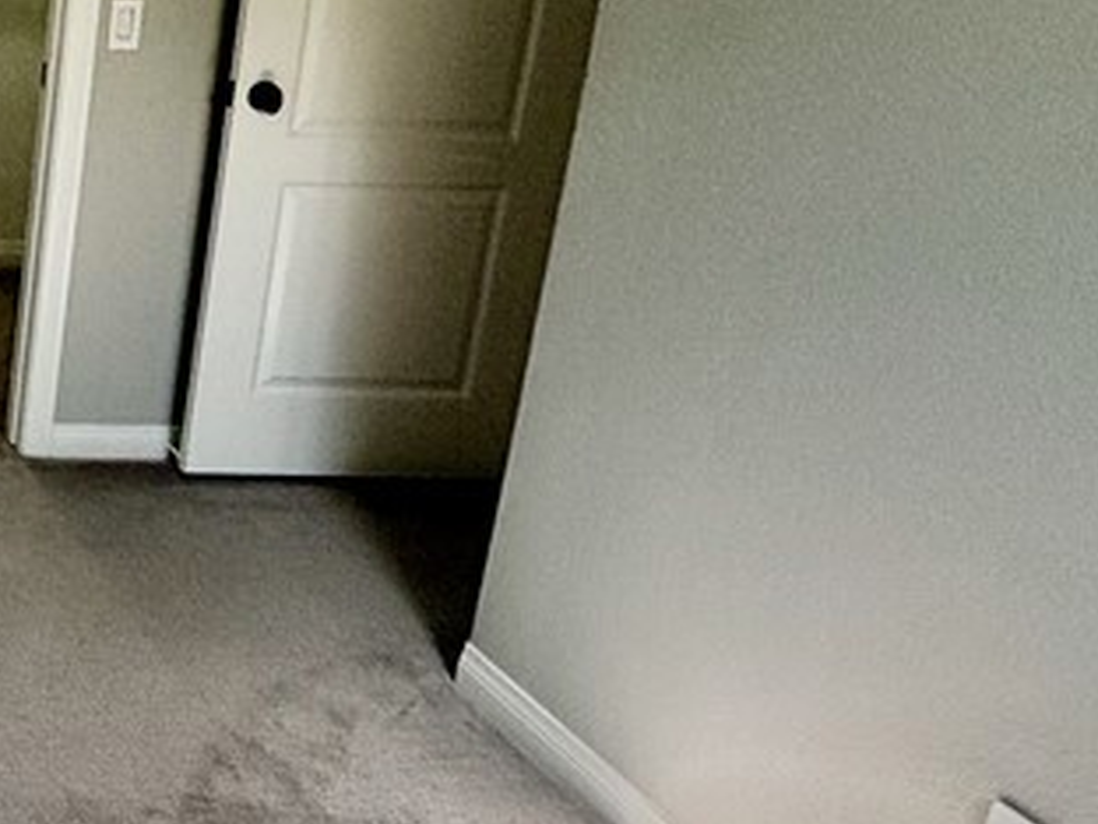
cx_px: -475
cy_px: 215
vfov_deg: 31.0
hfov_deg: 29.1
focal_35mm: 46
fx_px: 1459
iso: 40
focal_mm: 2.22
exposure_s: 1/289
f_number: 2.2
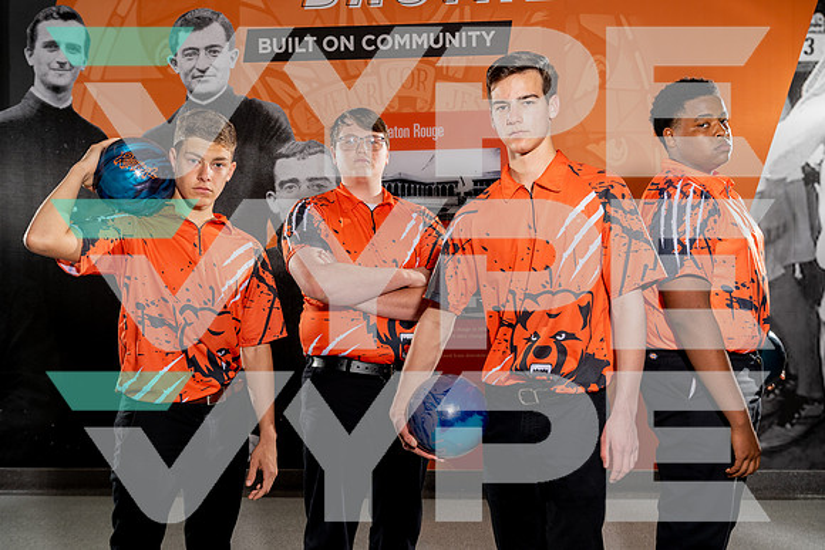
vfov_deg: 35.1
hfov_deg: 50.7
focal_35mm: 38
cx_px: 412
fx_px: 871
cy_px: 275
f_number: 7.1
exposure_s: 1/250
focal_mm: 38
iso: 100
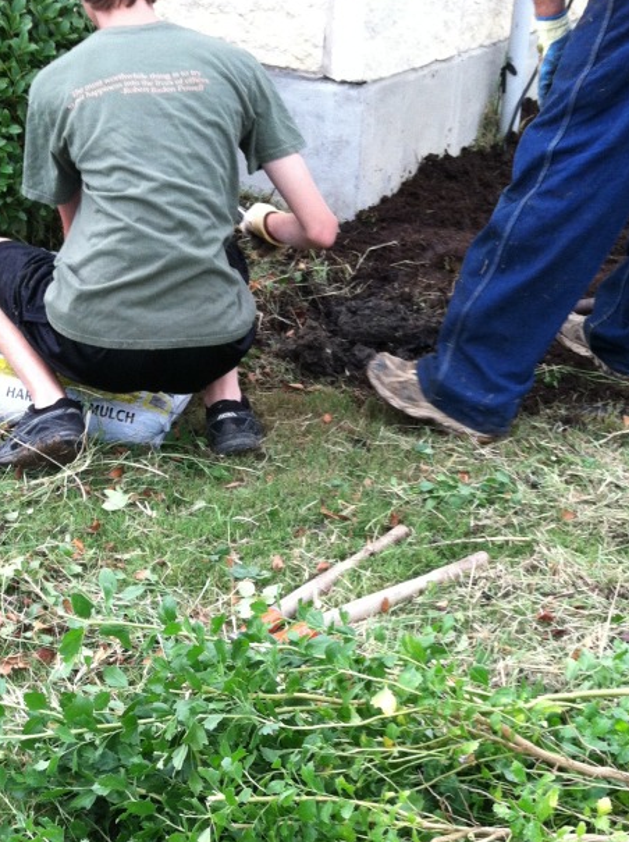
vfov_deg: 30.1
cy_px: 726
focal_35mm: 62
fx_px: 1506
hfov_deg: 23.5
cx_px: 232
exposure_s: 1/246
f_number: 2.8
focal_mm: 3.85
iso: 80
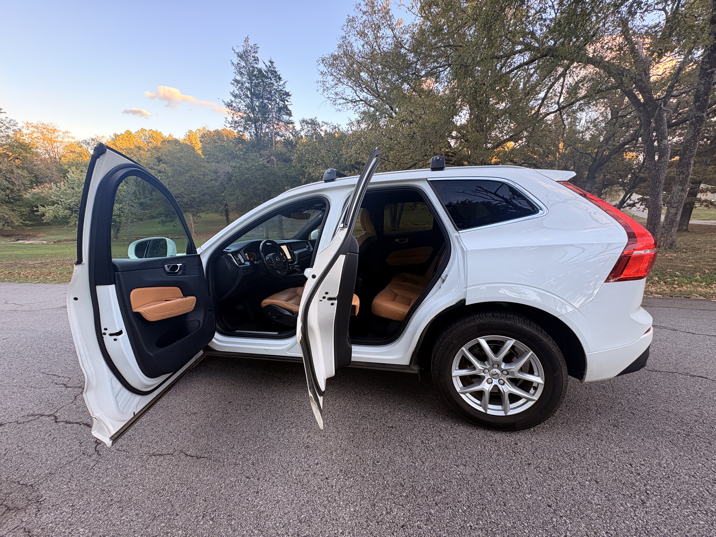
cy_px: 268
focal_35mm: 14
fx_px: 290
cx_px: 358
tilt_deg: -13.9
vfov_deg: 85.7
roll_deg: -0.7
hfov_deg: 102.1
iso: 125
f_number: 2.2
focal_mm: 2.22
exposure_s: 1/99
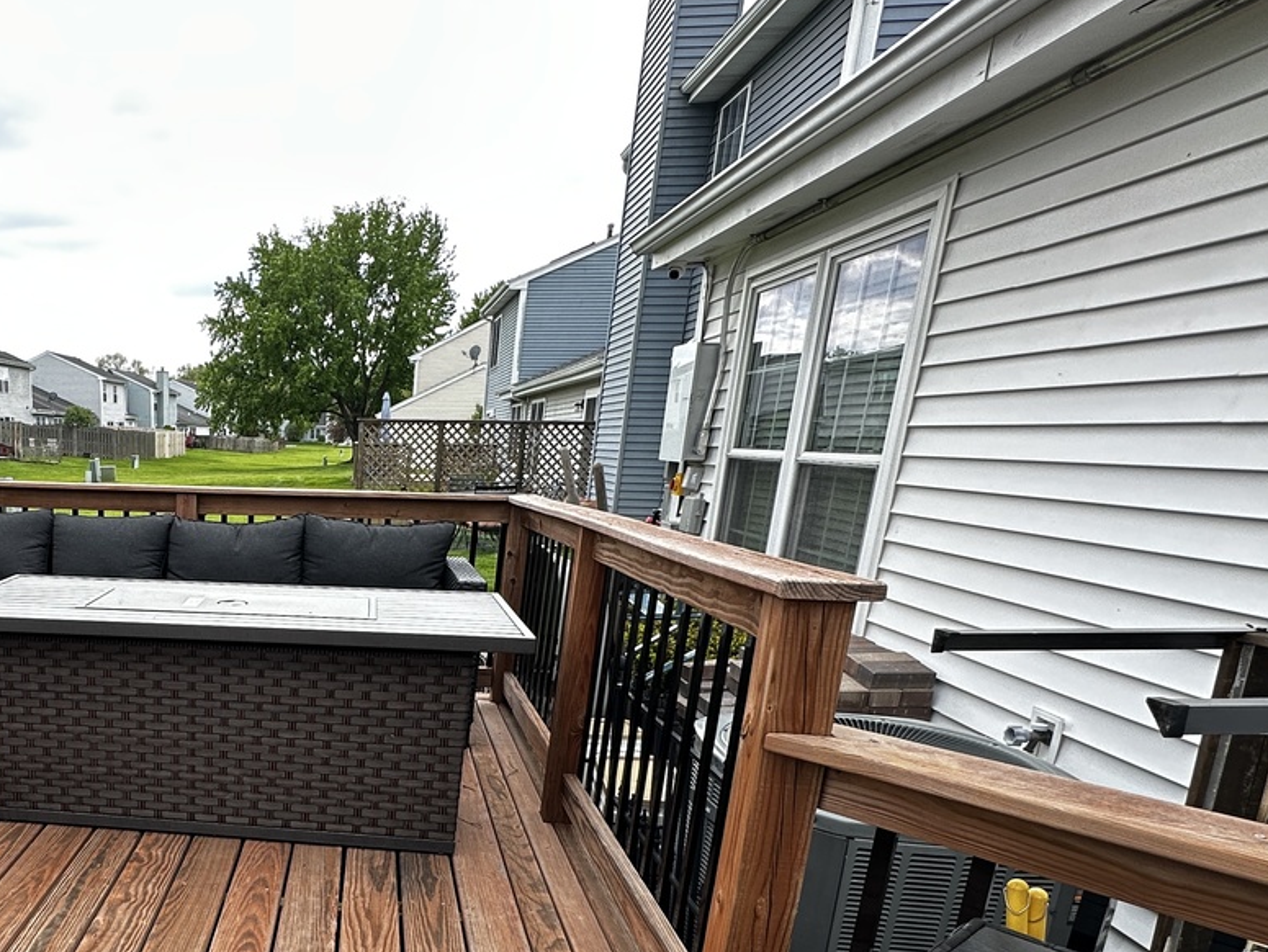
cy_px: 718
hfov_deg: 60.7
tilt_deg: -16.7
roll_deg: -0.8
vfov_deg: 50.8
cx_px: 218
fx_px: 953
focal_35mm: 26
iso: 40
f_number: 2.2
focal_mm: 2.22
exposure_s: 1/201
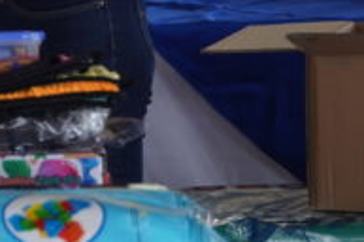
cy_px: -95
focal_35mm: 299
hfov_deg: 6.7
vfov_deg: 4.6
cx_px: -313
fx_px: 3018
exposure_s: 1/80
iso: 250
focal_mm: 50
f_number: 5
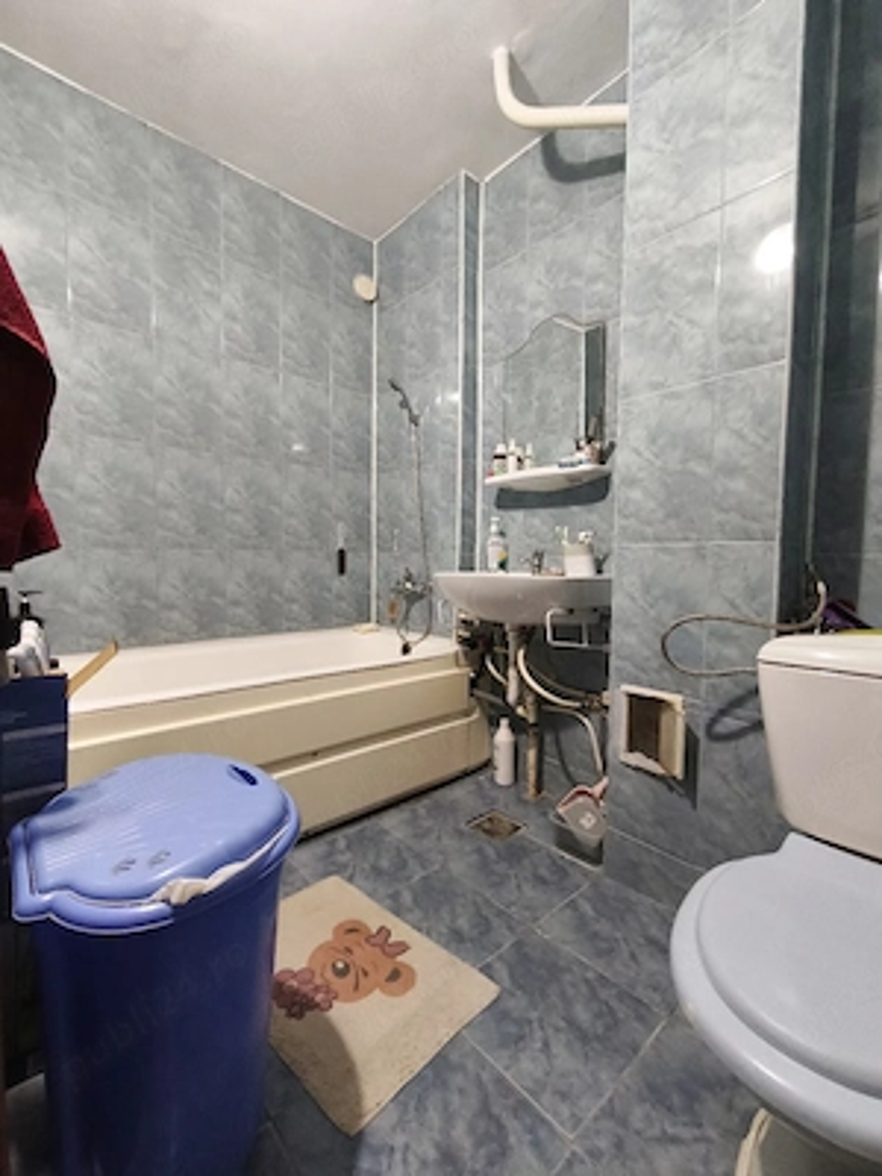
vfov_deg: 98.2
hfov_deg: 81.7
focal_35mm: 15
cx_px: 441
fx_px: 510
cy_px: 588
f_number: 2.2
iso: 800
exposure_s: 1/25
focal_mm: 1.91
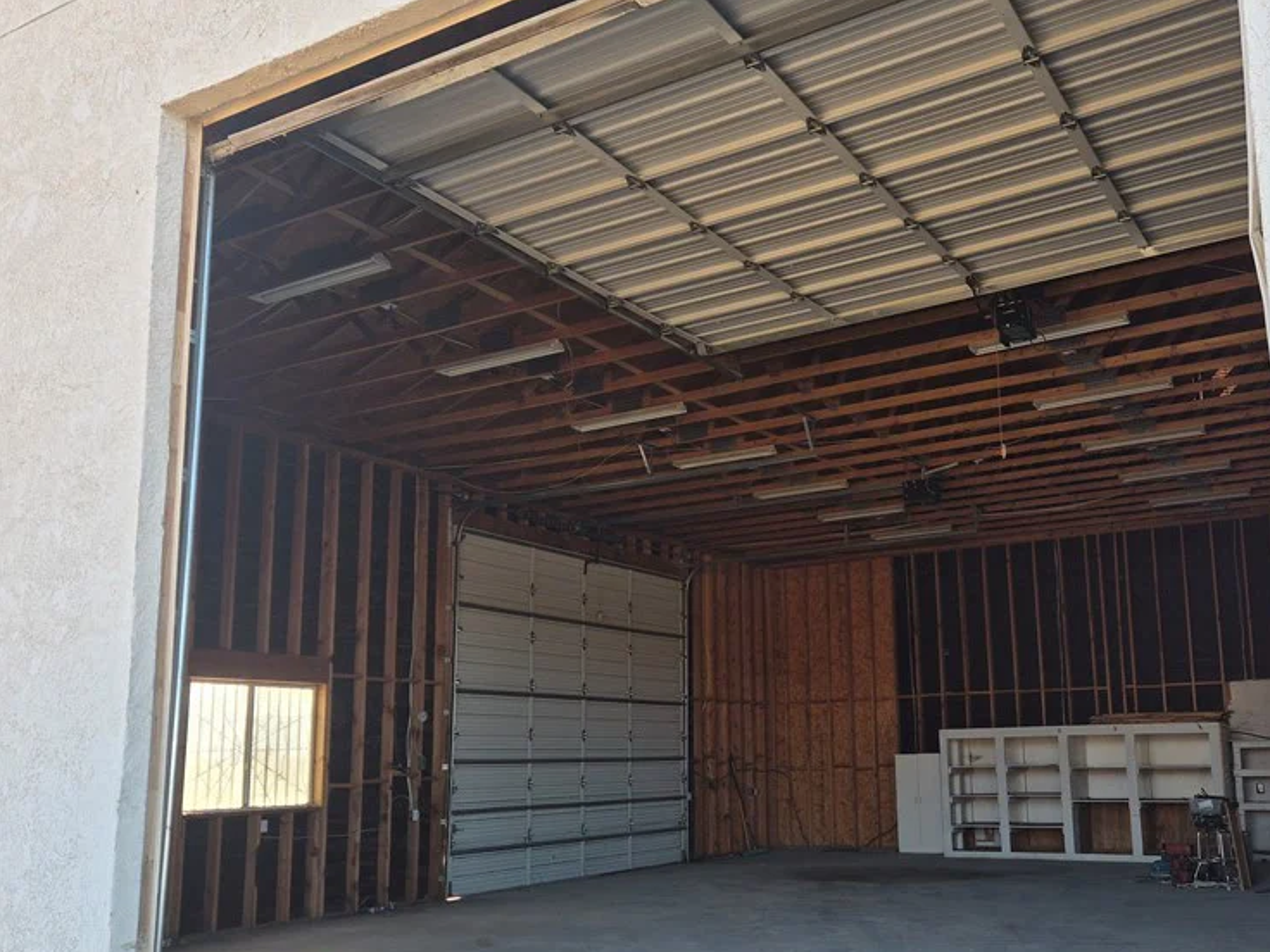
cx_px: 783
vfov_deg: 44.0
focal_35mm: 32
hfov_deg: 56.2
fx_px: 1174
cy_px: 562
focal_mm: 5.4
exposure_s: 1/744
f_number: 1.8
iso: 80
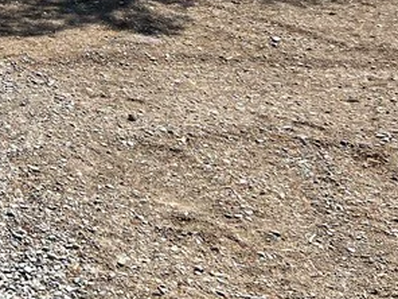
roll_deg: -0.2
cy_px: -163
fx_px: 1035
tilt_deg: -6.0
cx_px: -134
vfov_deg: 15.1
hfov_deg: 19.8
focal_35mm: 90
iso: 50
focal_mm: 5.7
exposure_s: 1/5319
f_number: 1.5
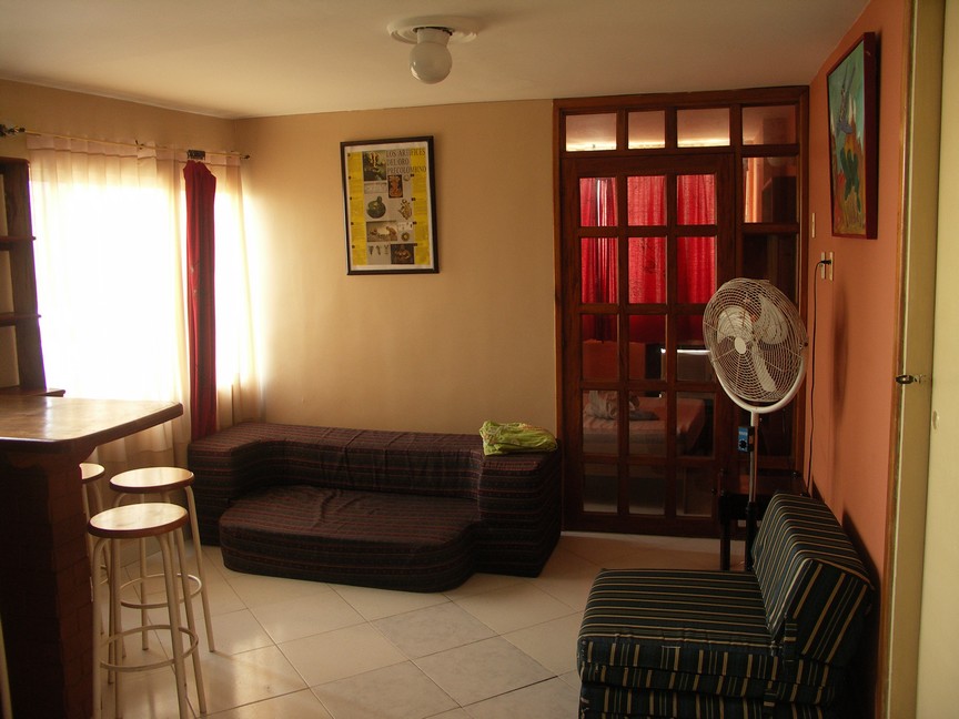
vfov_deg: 61.1
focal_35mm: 22
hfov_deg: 76.4
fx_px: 609
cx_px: 480
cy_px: 360
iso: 125
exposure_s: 1/8
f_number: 2.8
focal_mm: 6.5
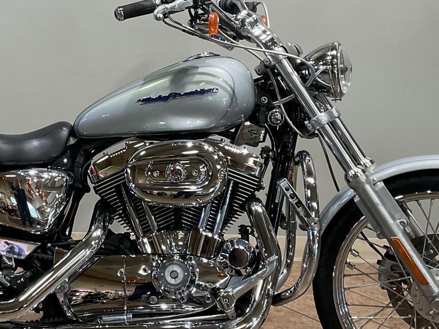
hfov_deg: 28.7
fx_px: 849
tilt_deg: -10.7
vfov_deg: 21.8
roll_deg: -0.4
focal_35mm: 67
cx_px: 134
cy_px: 103
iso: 64
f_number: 1.8
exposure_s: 1/60
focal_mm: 3
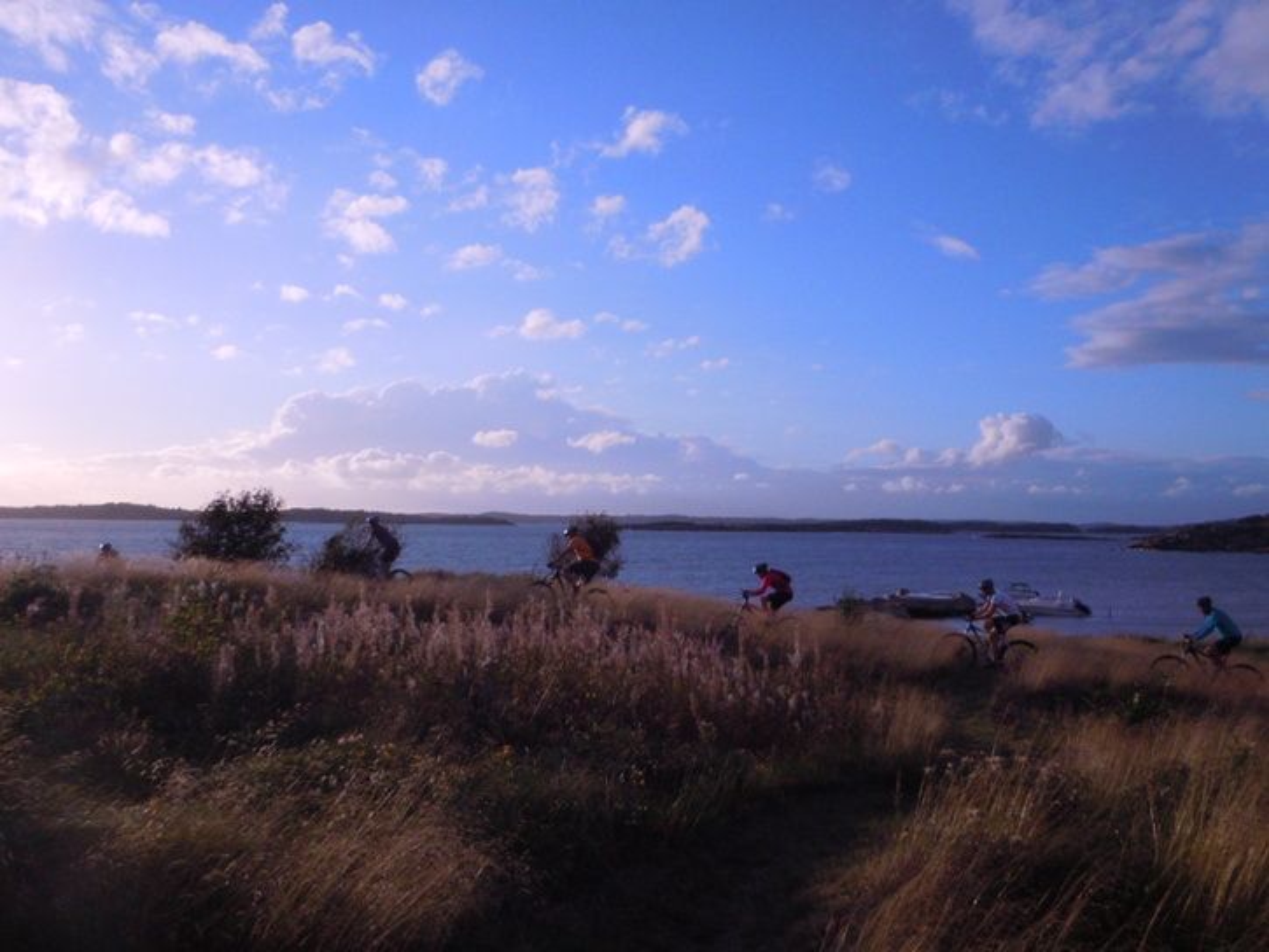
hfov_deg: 60.0
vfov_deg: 46.8
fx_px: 1100
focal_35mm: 30
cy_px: 476
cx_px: 634
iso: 400
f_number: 7
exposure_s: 1/1600
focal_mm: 5.4
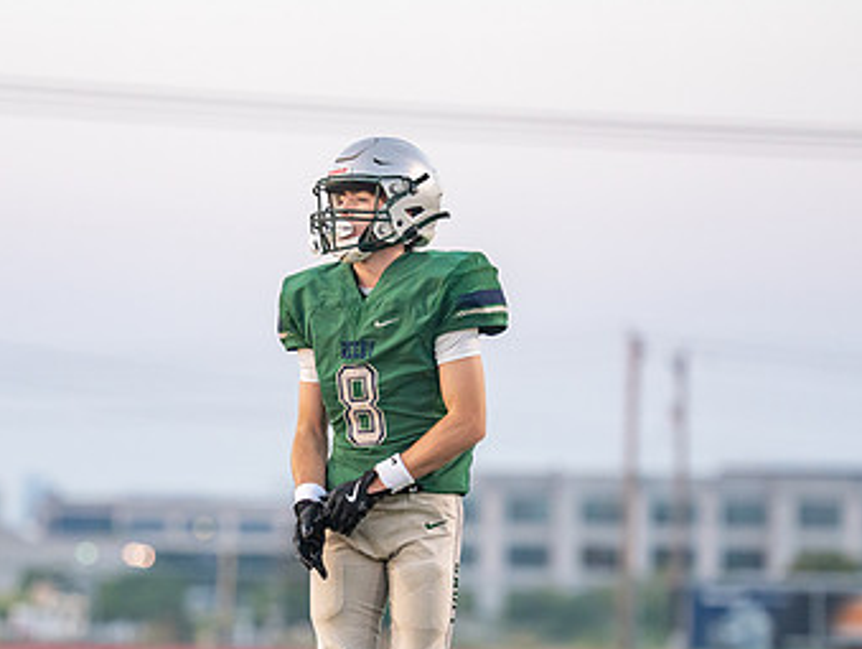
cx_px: 355
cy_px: 562
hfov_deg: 6.3
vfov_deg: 4.7
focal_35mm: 314
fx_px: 7827
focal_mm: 160
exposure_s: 1/1250
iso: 1600
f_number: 2.8
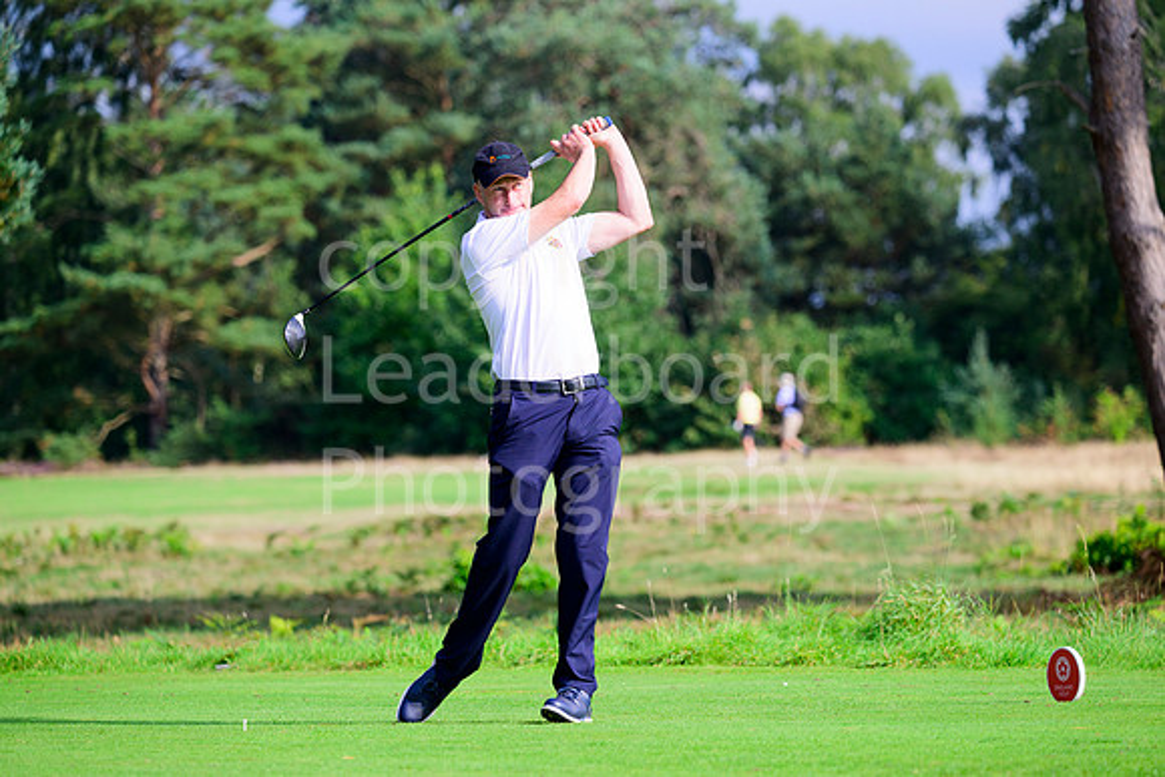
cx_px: 582
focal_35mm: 200
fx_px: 6473
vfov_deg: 6.9
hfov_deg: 10.3
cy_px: 388
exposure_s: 1/2500
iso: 500
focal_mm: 200
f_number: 5.6
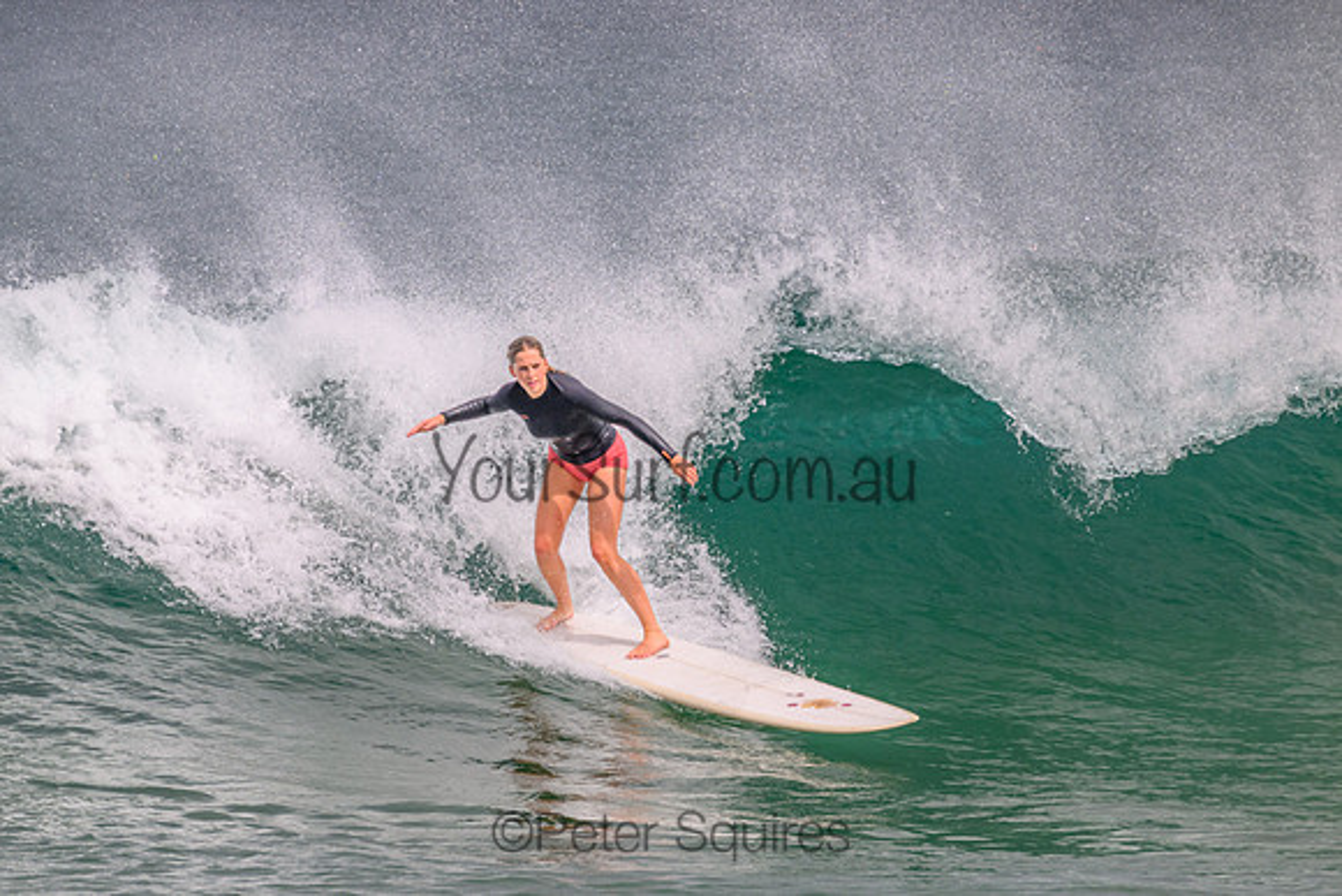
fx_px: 32203
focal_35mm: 864
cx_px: 622
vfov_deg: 1.6
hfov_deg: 2.4
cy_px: 484
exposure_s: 1/2000
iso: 1000
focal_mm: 800
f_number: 11
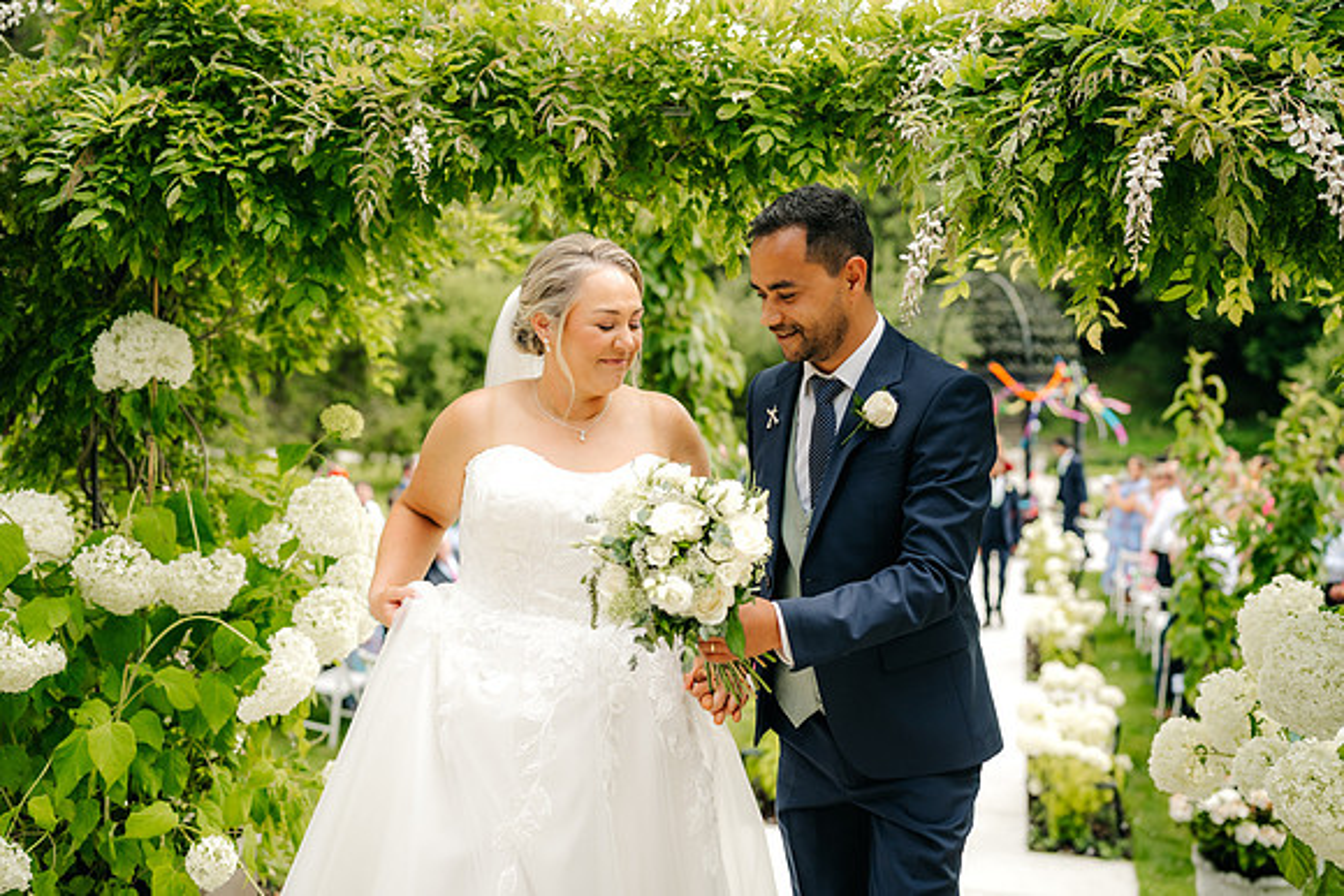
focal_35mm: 35
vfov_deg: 37.9
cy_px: 448
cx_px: 672
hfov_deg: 54.4
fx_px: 1307
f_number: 2
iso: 100
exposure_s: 1/1000
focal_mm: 35
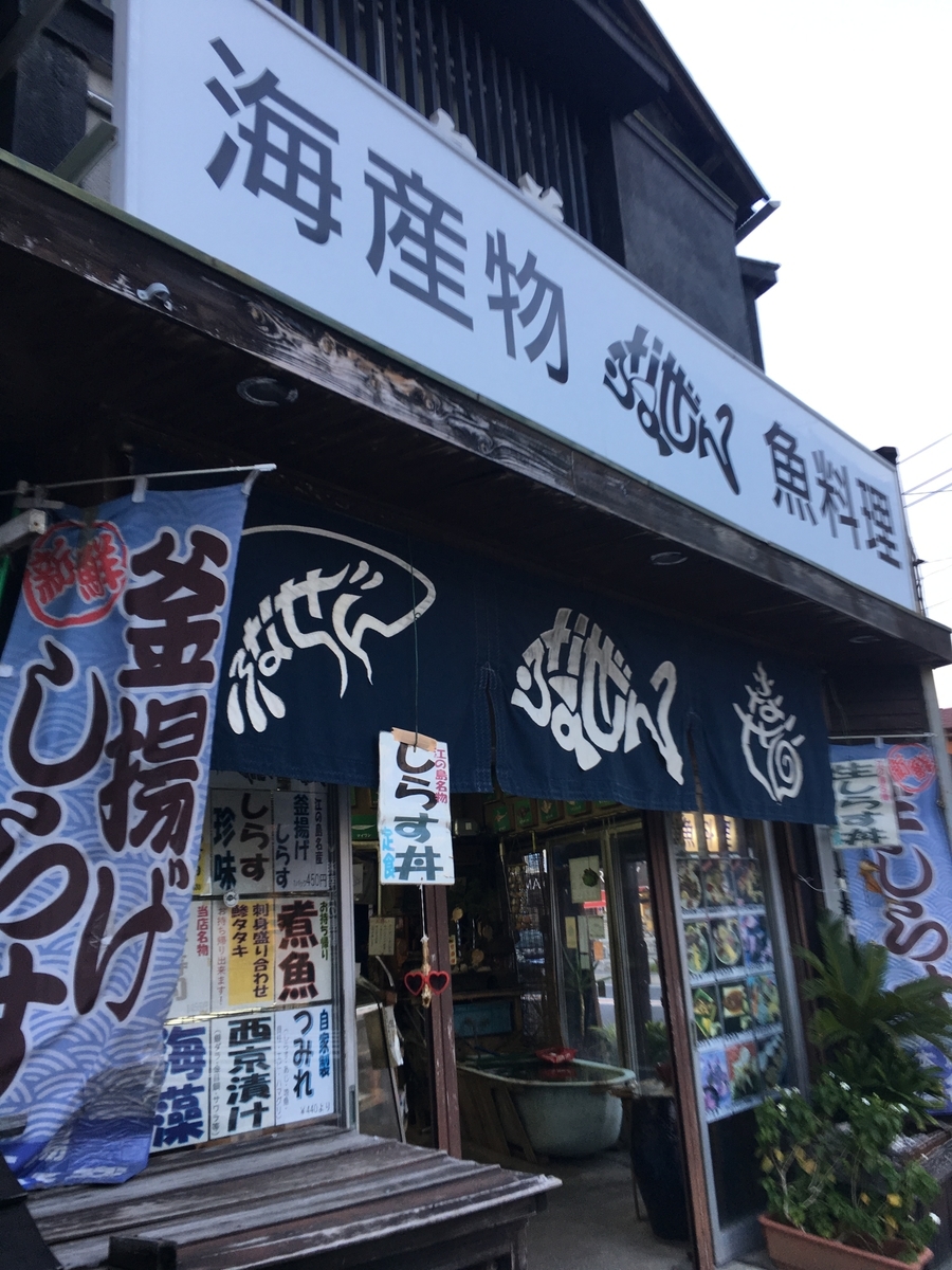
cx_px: 476
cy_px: 635
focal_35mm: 29
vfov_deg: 61.7
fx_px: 1063
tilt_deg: +14.5
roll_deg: +1.8
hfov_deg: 48.2
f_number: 2.2
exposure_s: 1/60
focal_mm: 4.15
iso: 32
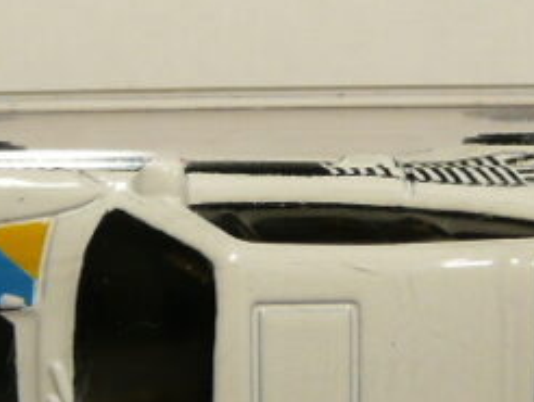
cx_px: 258
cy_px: 237
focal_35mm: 95
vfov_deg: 15.6
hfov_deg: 20.6
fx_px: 1467
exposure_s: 1/125
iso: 100
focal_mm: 4.6
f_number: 2.8
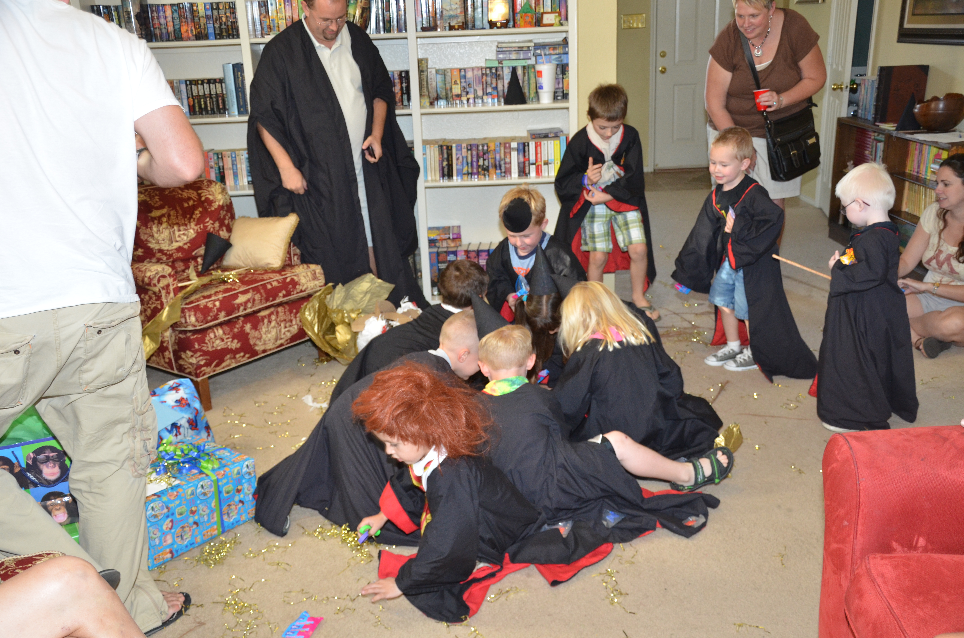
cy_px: 319
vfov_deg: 36.7
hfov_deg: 53.2
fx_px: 962
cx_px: 482
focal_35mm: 36
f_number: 4
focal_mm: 24
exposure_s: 1/60
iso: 800
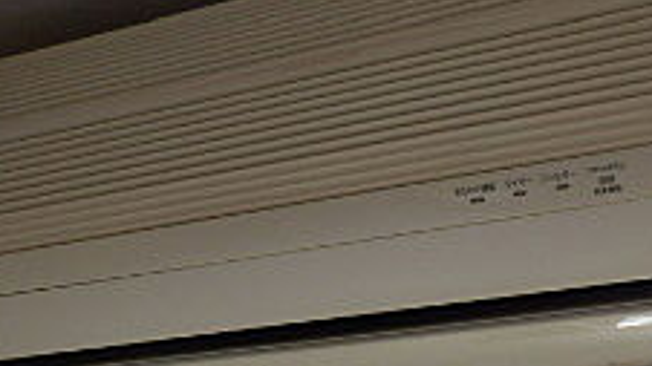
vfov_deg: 16.0
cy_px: 366
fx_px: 1279
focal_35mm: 74
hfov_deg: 28.2
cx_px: 482
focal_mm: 4.2
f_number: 3
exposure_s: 1/50
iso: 80
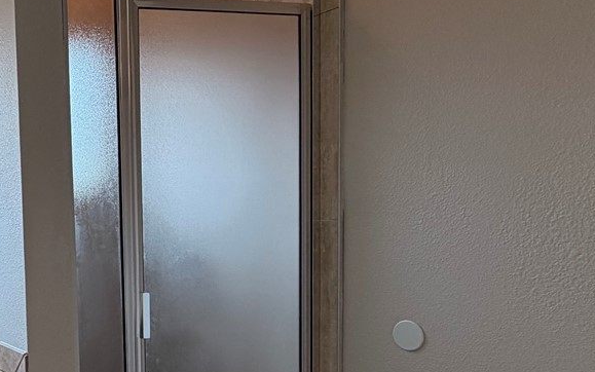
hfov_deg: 38.3
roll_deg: +3.2
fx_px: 665
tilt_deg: -4.7
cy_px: 272
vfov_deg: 30.8
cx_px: -85
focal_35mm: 41
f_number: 2.2
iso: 80
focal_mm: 2.22
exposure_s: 1/120
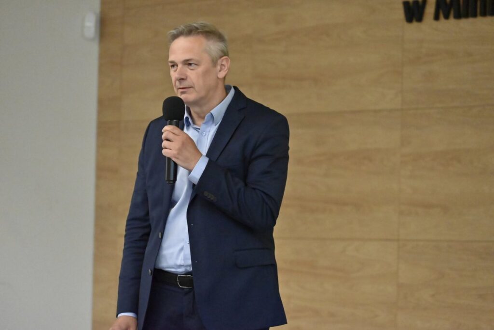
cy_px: 165
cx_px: 247
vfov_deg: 6.9
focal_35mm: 200
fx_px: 2746
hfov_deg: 10.3
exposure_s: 1/200
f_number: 6.3
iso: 8000
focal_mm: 200
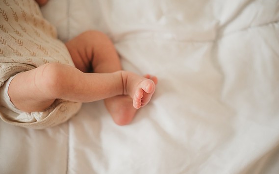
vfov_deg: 24.8
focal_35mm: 52
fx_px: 395
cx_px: 138
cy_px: 85
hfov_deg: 38.9
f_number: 1.8
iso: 1000
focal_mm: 50
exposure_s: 1/320
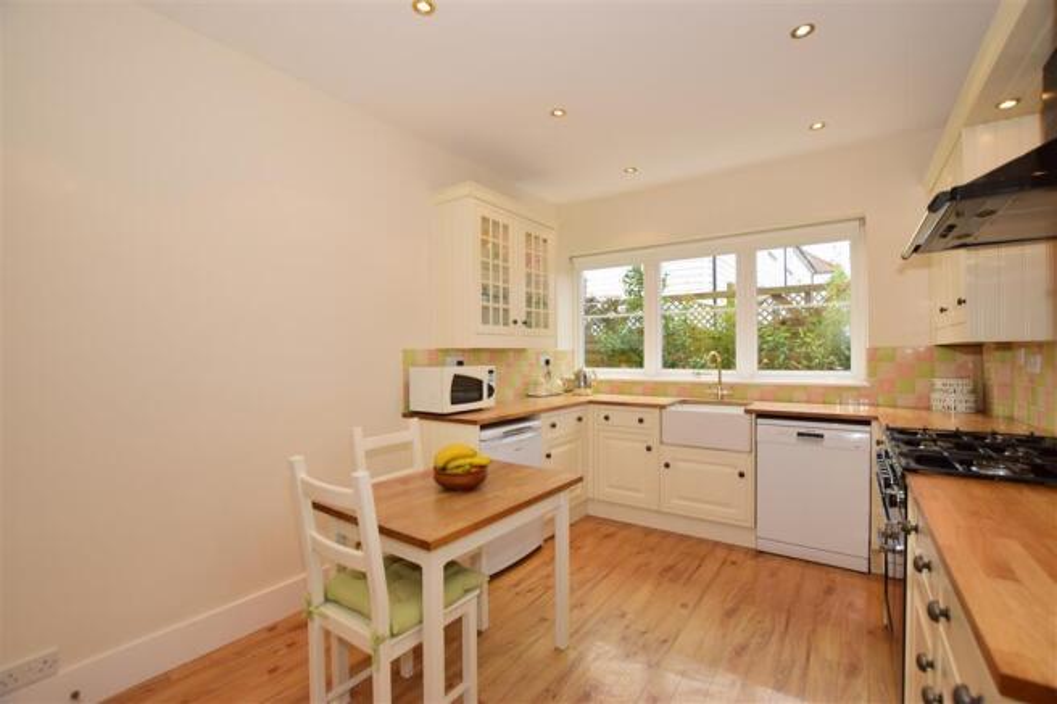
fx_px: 440
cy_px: 352
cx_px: 528
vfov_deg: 77.3
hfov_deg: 100.4
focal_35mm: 15
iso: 400
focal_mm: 10
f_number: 6.3
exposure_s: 1/160
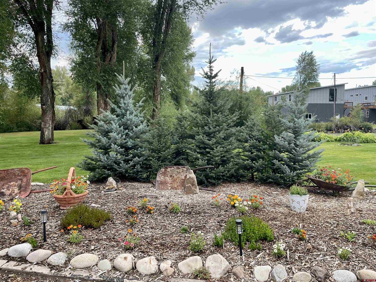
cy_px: 141
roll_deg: +0.3
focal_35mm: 26
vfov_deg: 53.1
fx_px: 282
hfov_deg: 67.3
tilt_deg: -3.5
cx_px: 188
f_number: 1.6
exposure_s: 1/121
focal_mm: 4.2
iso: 64
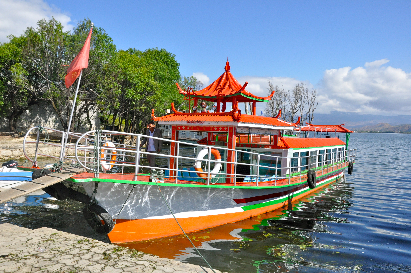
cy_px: 136
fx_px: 376
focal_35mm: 33
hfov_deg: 57.3
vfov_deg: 39.9
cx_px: 206
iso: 1250
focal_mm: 22
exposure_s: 1/1000
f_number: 13
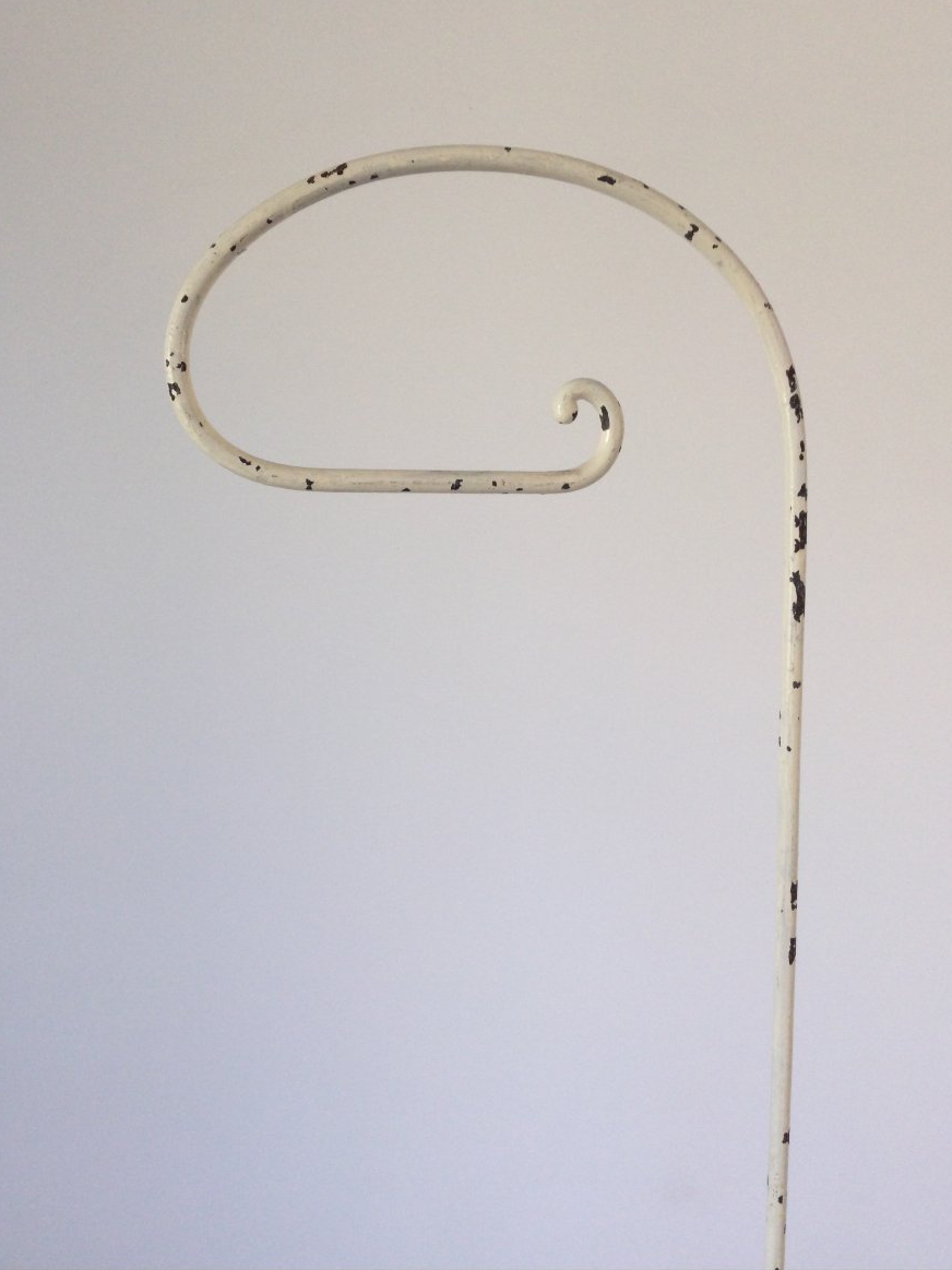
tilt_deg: -8.2
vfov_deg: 56.8
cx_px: 478
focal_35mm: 32
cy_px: 616
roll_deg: +2.5
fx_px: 1174
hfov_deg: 44.2
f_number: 2.4
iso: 32
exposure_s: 1/50
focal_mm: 3.3
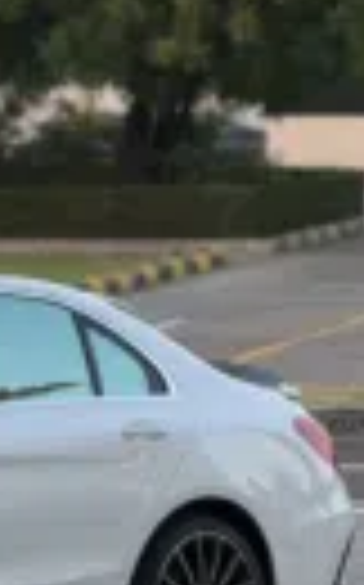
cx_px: -283
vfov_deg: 5.3
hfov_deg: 3.3
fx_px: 6236
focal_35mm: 392
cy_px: -50
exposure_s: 1/120
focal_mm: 15.66
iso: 50
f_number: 2.8
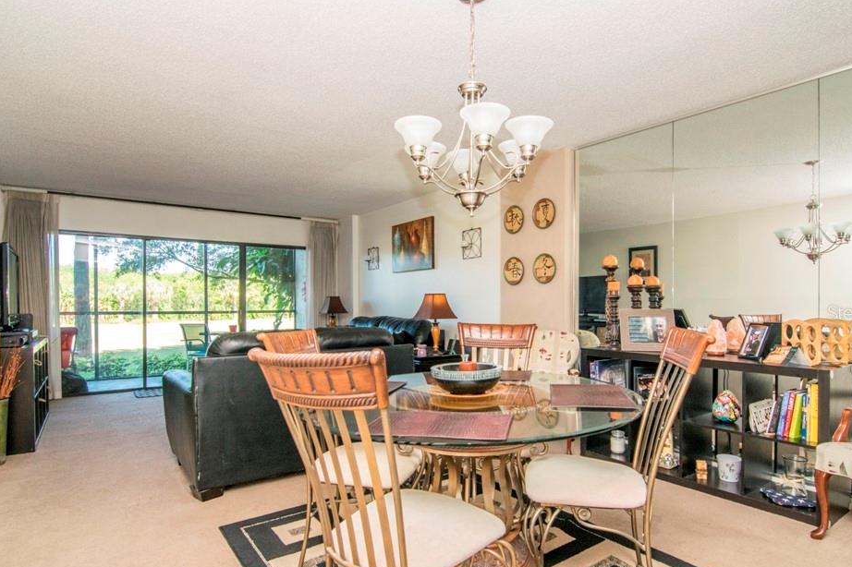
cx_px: 442
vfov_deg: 61.8
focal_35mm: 20
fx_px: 473
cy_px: 313
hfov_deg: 84.0
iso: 640
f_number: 7.1
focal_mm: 12
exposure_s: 1/60
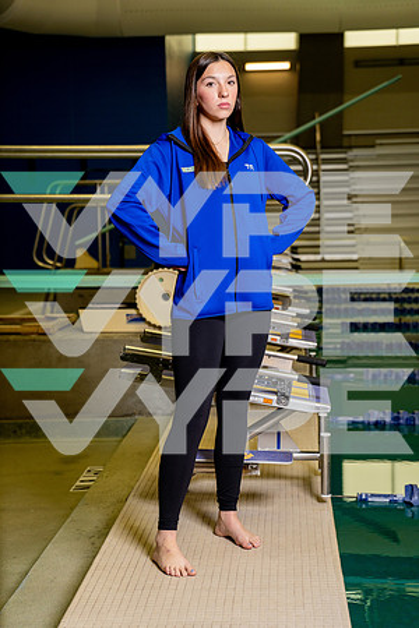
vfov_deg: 28.8
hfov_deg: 19.5
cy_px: 314
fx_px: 1222
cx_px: 210
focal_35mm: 70
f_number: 4
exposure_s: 1/200
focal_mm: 70
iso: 400
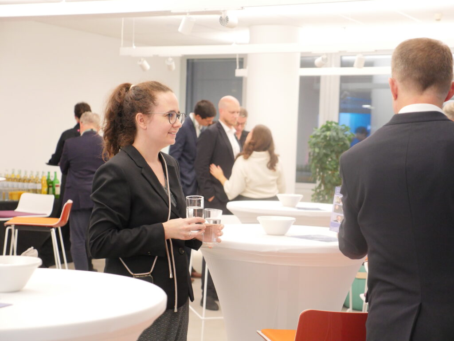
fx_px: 866
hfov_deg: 29.4
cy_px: 170
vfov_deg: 22.3
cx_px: 227
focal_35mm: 66
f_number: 2.8
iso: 2000
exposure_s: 1/125
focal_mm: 33
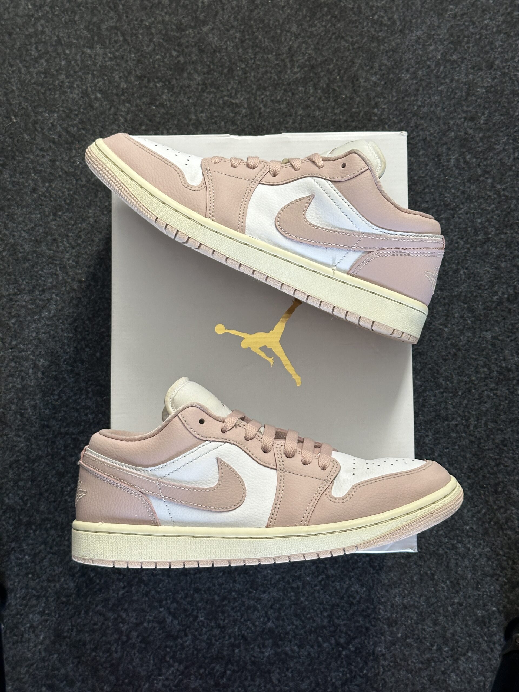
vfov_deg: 39.7
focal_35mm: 48
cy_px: 346
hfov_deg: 30.3
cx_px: 260
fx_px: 960
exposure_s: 1/50
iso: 160
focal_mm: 6.86
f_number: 1.78
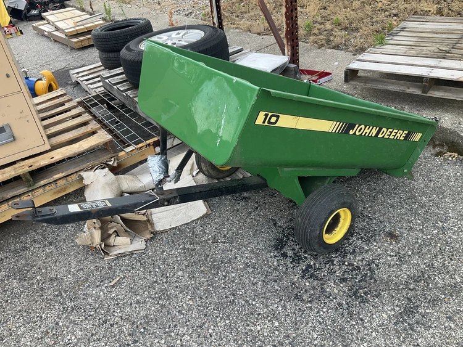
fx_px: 388
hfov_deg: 61.6
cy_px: 174
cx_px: 232
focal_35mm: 29
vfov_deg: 48.3
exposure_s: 1/188
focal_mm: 3
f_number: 1.8
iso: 20
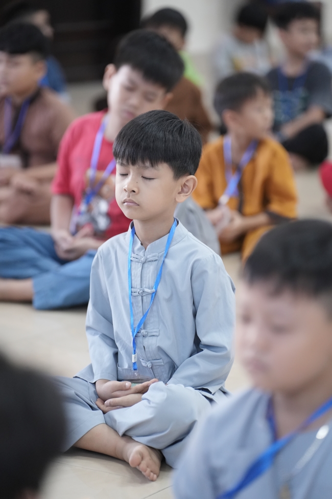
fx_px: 1923
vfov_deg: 14.8
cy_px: 250
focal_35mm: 139
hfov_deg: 9.9
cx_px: 166
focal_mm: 139
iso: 4000
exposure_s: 1/160
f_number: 2.8
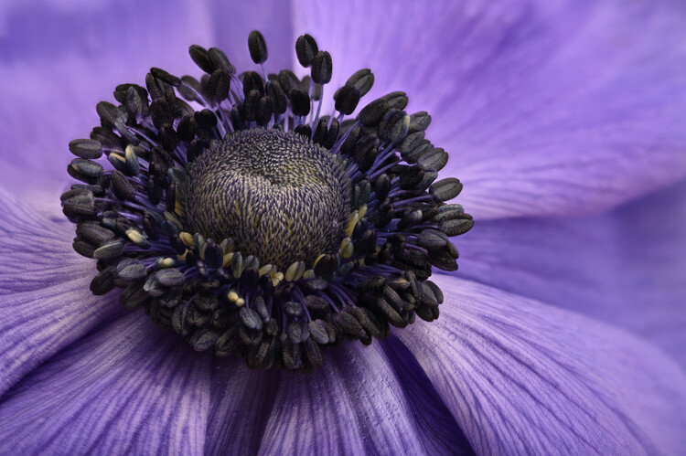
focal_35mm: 105
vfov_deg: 13.0
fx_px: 1999
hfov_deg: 19.5
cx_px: 343
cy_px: 228
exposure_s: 1/200
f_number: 14
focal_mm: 105
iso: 125
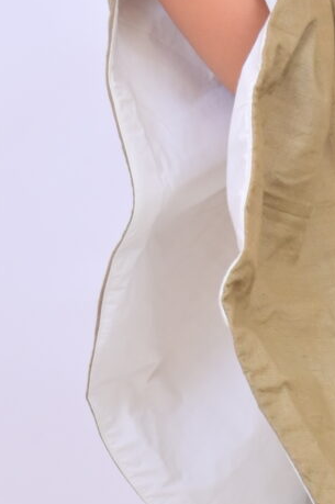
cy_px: 670
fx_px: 2812
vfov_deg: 10.0
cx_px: 474
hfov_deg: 6.7
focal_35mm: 201
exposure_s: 1/125
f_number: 4.5
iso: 200
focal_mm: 36
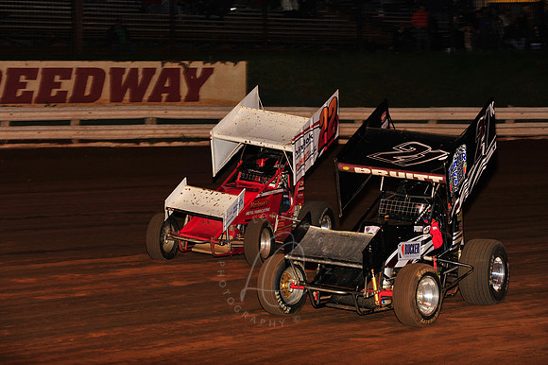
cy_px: 182
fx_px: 1704
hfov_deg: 18.3
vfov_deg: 12.2
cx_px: 274
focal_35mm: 112
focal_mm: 112
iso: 800
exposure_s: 1/320
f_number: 6.3
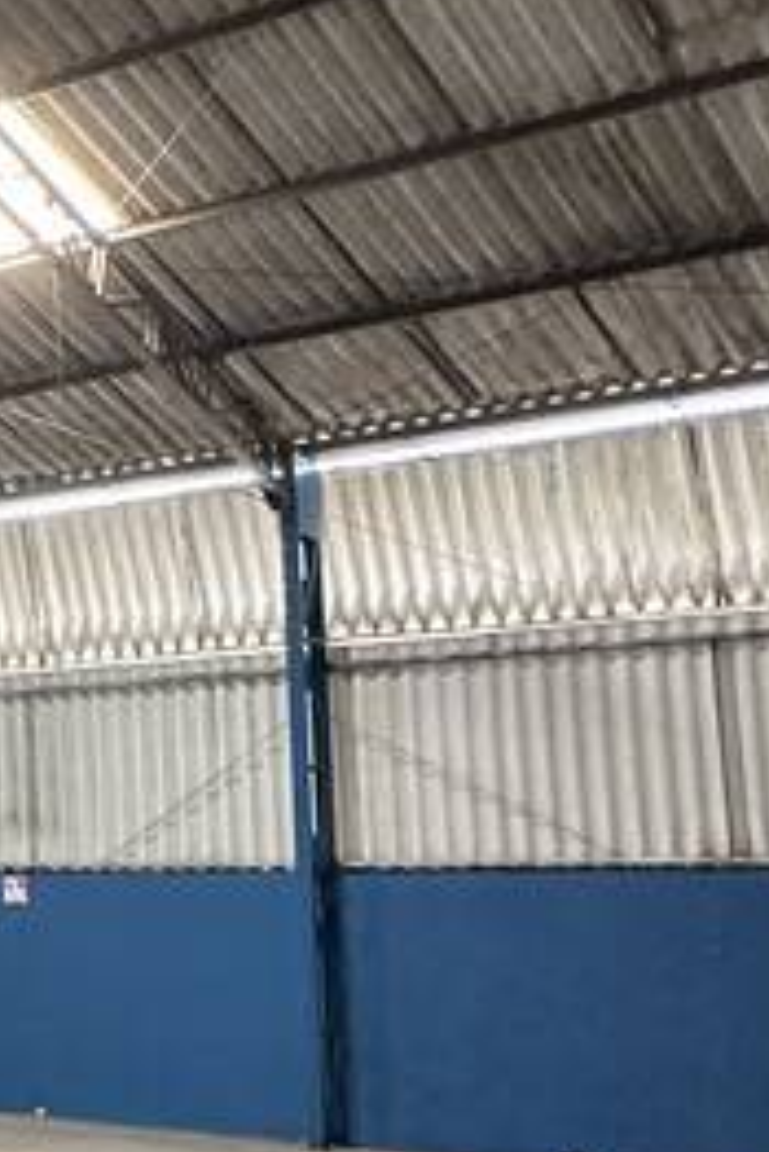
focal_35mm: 60
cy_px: 633
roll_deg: -2.1
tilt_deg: +9.0
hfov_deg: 17.4
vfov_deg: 33.4
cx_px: -699
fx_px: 1920
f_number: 2.2
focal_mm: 2.22
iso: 250
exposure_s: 1/99
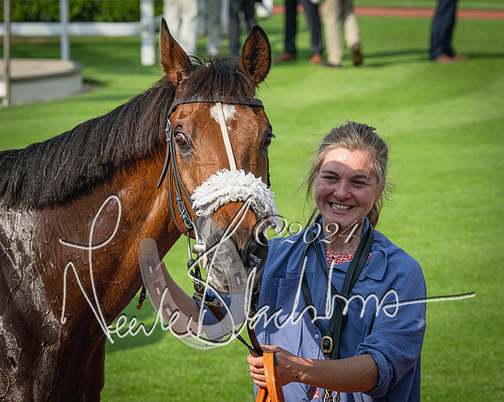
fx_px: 2782
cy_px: 182
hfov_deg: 10.3
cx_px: 339
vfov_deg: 8.3
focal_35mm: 187
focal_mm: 98
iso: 400
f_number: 5
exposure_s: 1/2000
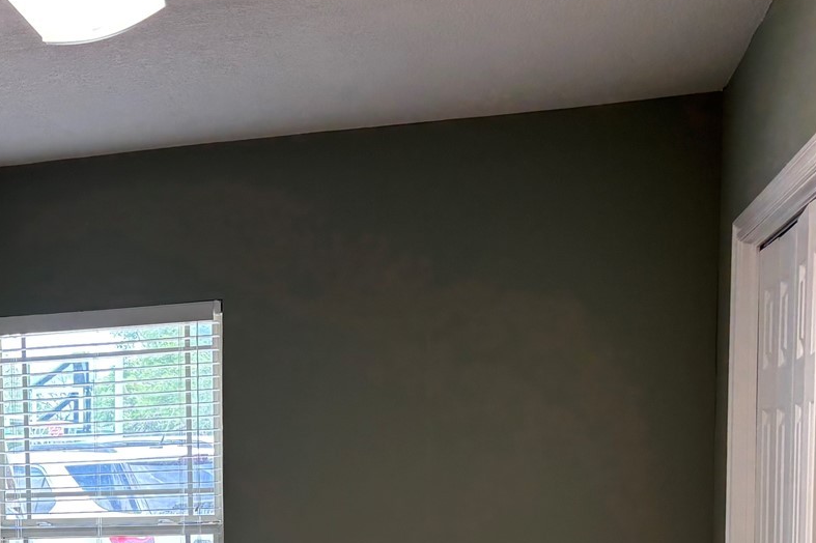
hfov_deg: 28.4
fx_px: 1495
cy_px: 615
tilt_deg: -5.2
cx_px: -24
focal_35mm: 66
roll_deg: +1.9
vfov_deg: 19.6
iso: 64
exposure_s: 1/60
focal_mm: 5.96
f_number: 1.6
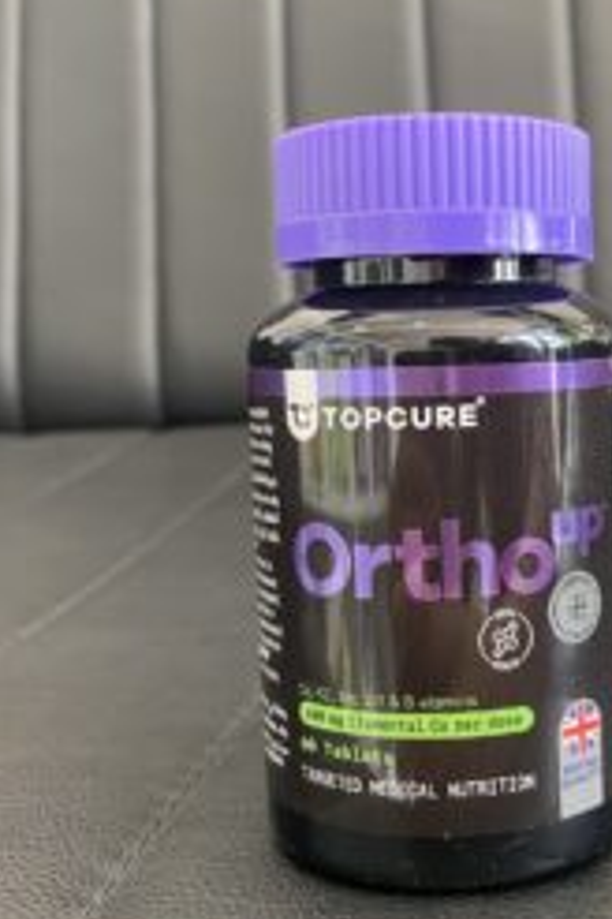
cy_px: 467
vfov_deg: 44.5
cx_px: 466
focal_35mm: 44
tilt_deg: -9.9
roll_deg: +5.2
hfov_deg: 30.0
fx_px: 1122
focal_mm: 4.25
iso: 125
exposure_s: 1/95
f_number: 1.8
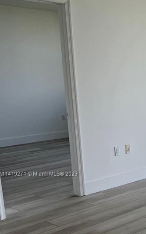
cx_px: 195
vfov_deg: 32.4
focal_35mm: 62
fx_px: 395
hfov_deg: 19.2
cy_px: 174
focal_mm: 5.7
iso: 50
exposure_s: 1/220
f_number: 1.5
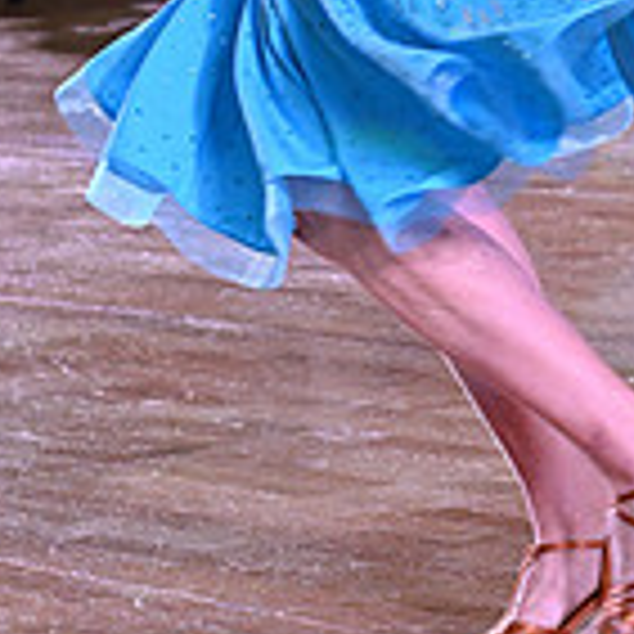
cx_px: 834
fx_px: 6175
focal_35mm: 298
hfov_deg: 5.8
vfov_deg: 5.8
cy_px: -292
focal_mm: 85
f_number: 7.1
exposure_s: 1/320
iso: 5000
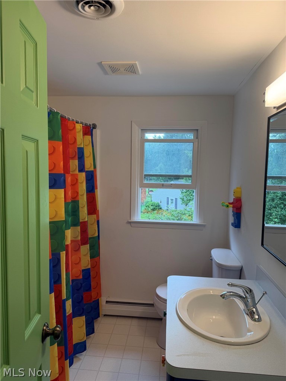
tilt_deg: -4.6
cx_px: 143
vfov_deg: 71.6
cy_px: 190
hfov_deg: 56.8
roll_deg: -1.2
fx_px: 264
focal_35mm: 24
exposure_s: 1/120
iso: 80
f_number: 1.78
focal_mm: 6.76
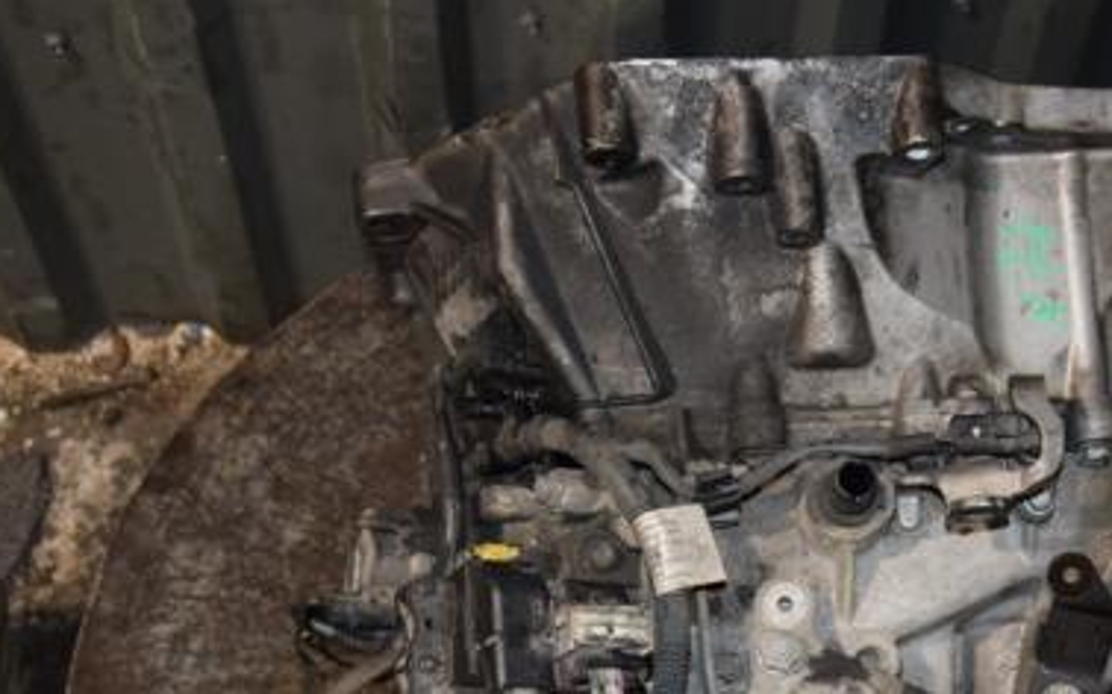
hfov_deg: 29.9
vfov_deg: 18.9
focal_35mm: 68
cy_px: 579
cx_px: 774
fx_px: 2060
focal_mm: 28
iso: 800
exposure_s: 1/60
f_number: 5
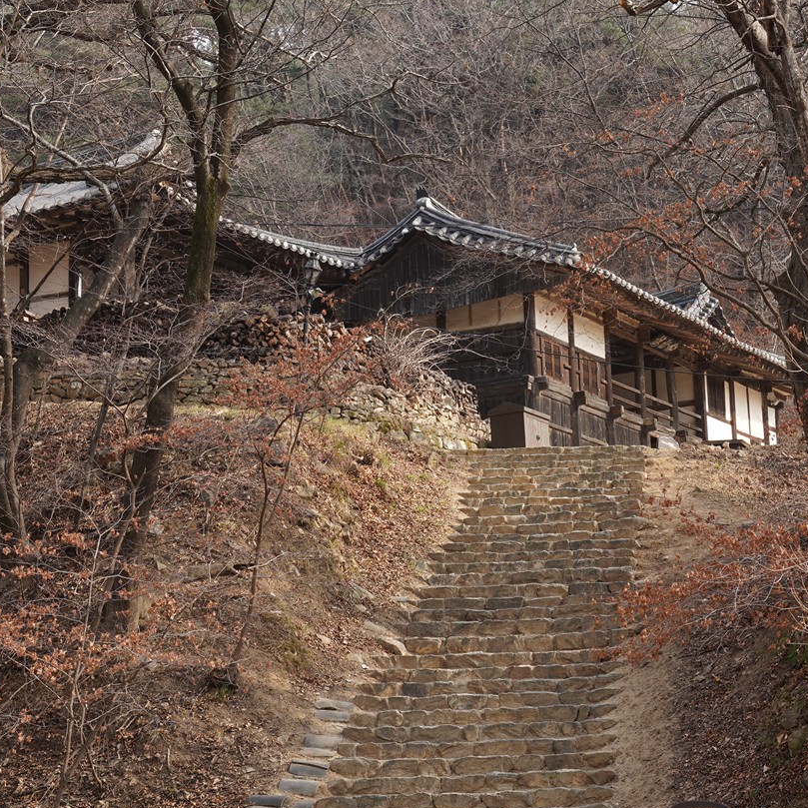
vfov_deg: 20.6
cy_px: 480
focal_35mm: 84
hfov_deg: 20.6
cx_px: 443
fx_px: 2218
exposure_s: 1/100
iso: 200
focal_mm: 40
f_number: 10
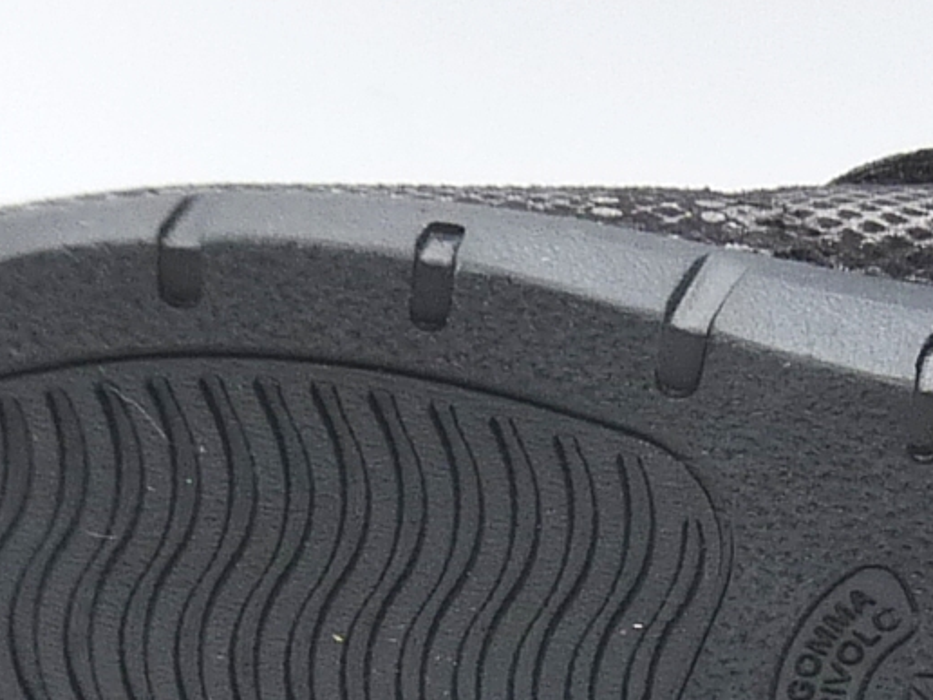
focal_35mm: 155
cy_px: 718
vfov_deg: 9.5
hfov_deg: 12.7
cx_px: 758
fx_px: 4178
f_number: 3.6
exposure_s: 1/100
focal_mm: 4.9
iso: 100
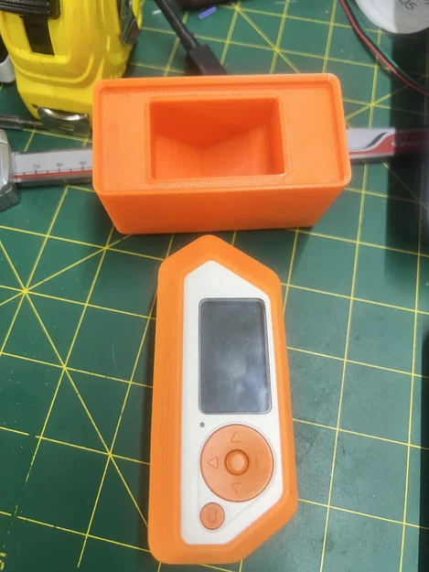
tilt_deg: -67.4
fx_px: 429
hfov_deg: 53.1
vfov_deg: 67.3
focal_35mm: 26
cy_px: 286
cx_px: 214
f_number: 1.5
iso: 250
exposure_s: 1/60
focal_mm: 5.7
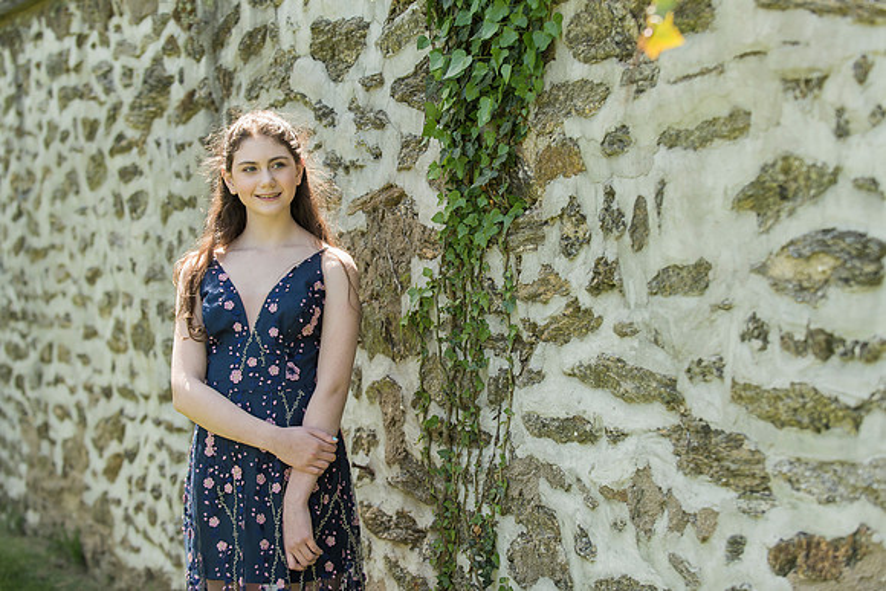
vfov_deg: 18.4
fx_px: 1828
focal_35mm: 74
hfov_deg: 27.2
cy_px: 277
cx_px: 456
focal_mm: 70
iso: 400
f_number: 3.2
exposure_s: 1/1000
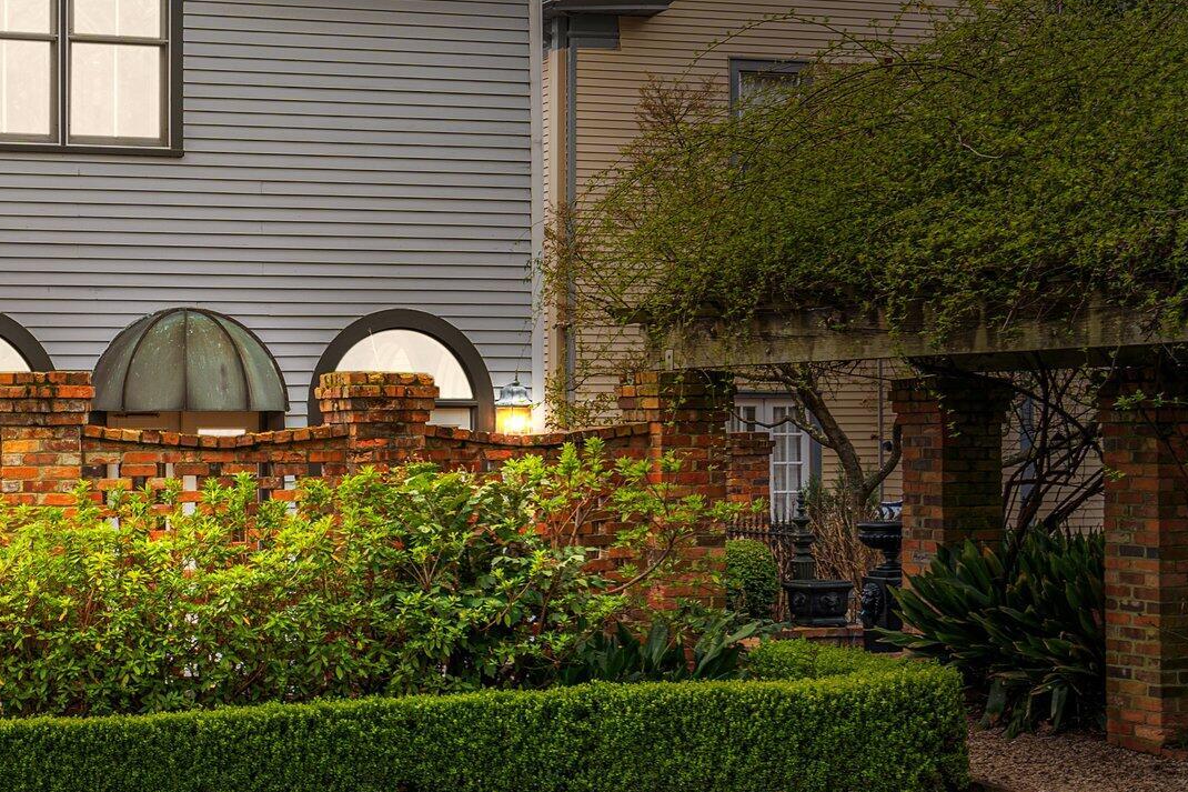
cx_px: 142
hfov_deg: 29.0
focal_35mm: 67
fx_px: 2211
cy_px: 269
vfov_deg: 20.2
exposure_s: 1/60
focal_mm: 35
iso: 100
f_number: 4
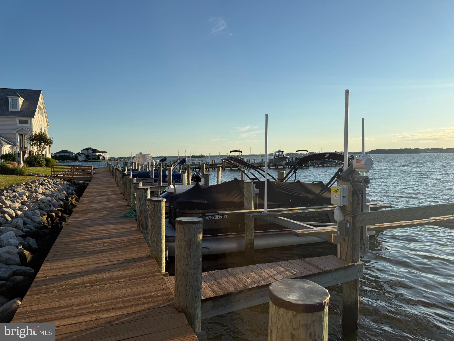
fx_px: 315
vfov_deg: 56.8
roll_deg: +0.8
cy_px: 170
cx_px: 227
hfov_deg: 71.6
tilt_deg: -3.5
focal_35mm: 24
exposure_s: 1/4673
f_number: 1.78
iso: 80
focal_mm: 6.76
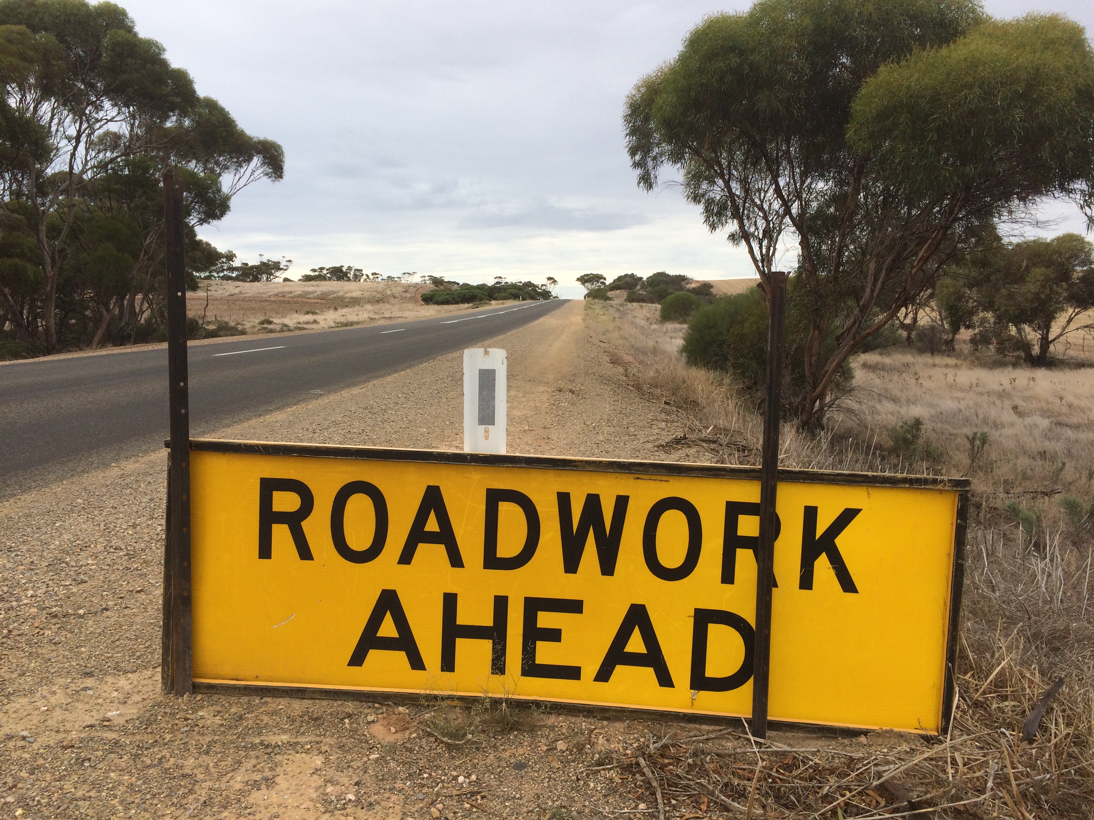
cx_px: 547
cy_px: 410
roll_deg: +0.1
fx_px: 917
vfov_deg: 48.2
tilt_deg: -6.9
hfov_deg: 61.7
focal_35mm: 29
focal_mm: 4.15
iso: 32
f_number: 2.2
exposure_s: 1/1414
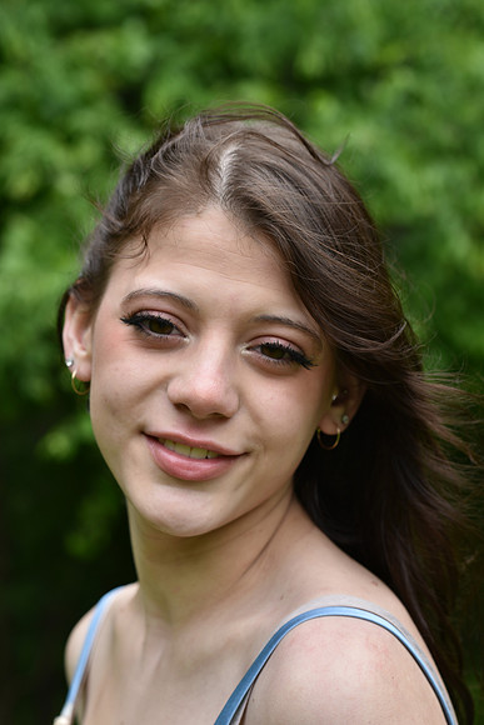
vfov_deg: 23.9
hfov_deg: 16.1
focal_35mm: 85
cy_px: 362
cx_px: 242
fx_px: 1713
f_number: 6.3
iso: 200
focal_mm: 85
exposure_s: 1/200
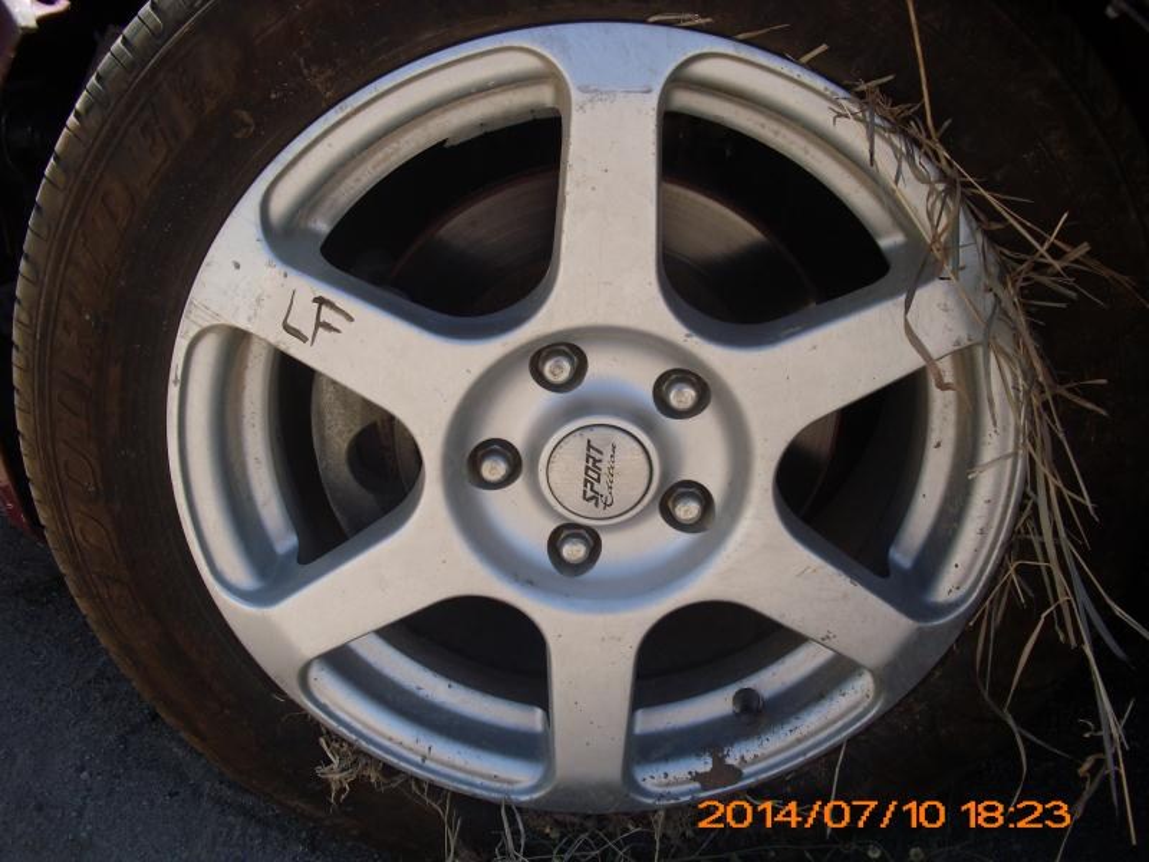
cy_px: 431
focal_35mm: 36
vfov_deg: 39.7
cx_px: 574
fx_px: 1195
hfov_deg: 51.4
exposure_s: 1/640
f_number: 3.1
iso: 80
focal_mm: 6.3
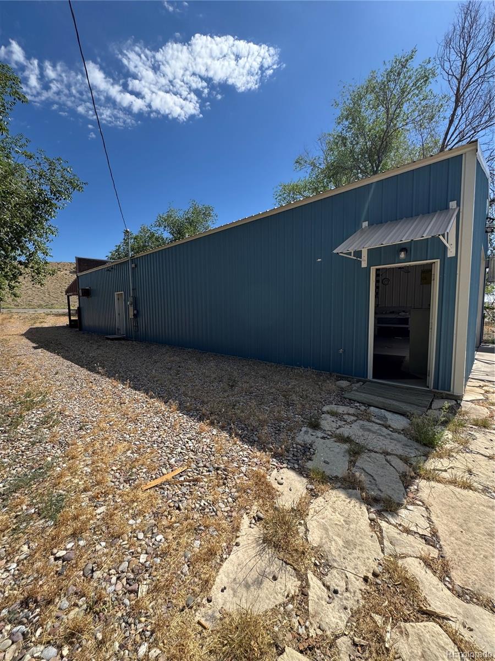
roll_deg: +0.2
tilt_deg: -6.2
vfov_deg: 102.1
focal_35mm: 14
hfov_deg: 85.7
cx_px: 248
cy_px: 330
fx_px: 267
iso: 50
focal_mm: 2.22
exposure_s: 1/889
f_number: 2.2
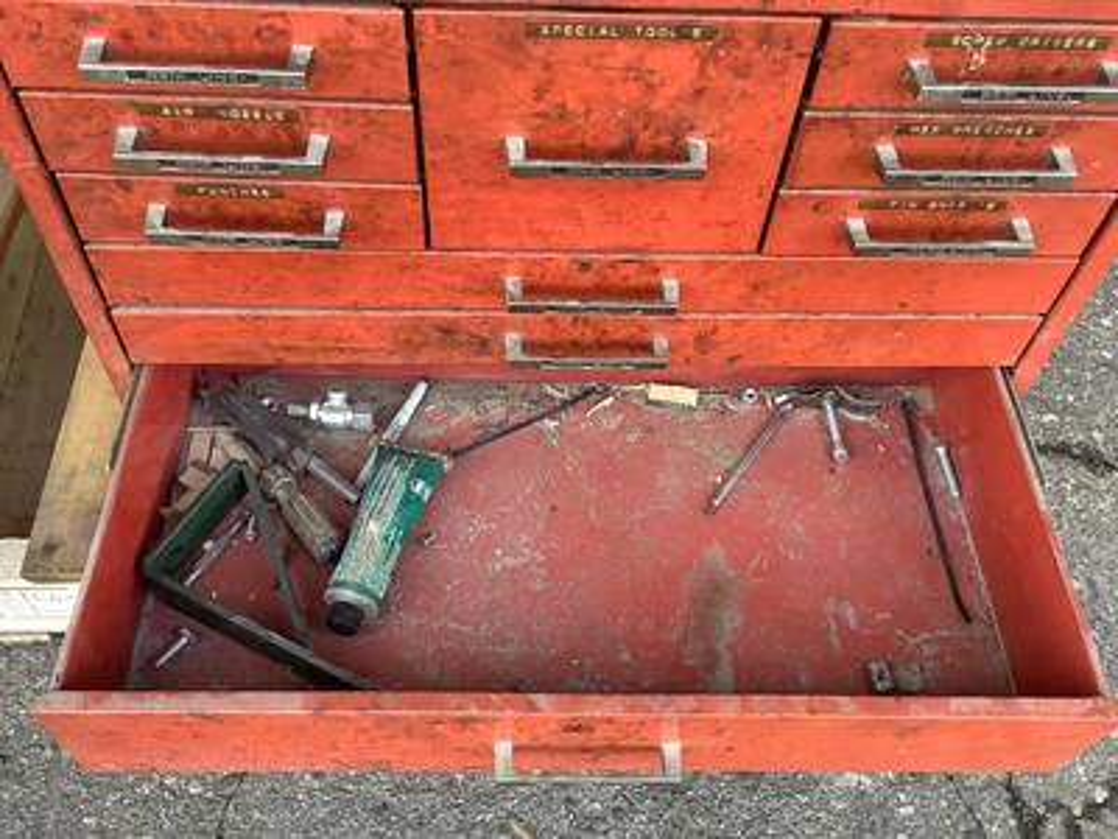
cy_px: 420
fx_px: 1001
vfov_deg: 45.4
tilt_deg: -54.7
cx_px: 559
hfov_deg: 58.4
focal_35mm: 31
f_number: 2.4
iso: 50
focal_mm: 3.3
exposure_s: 1/60
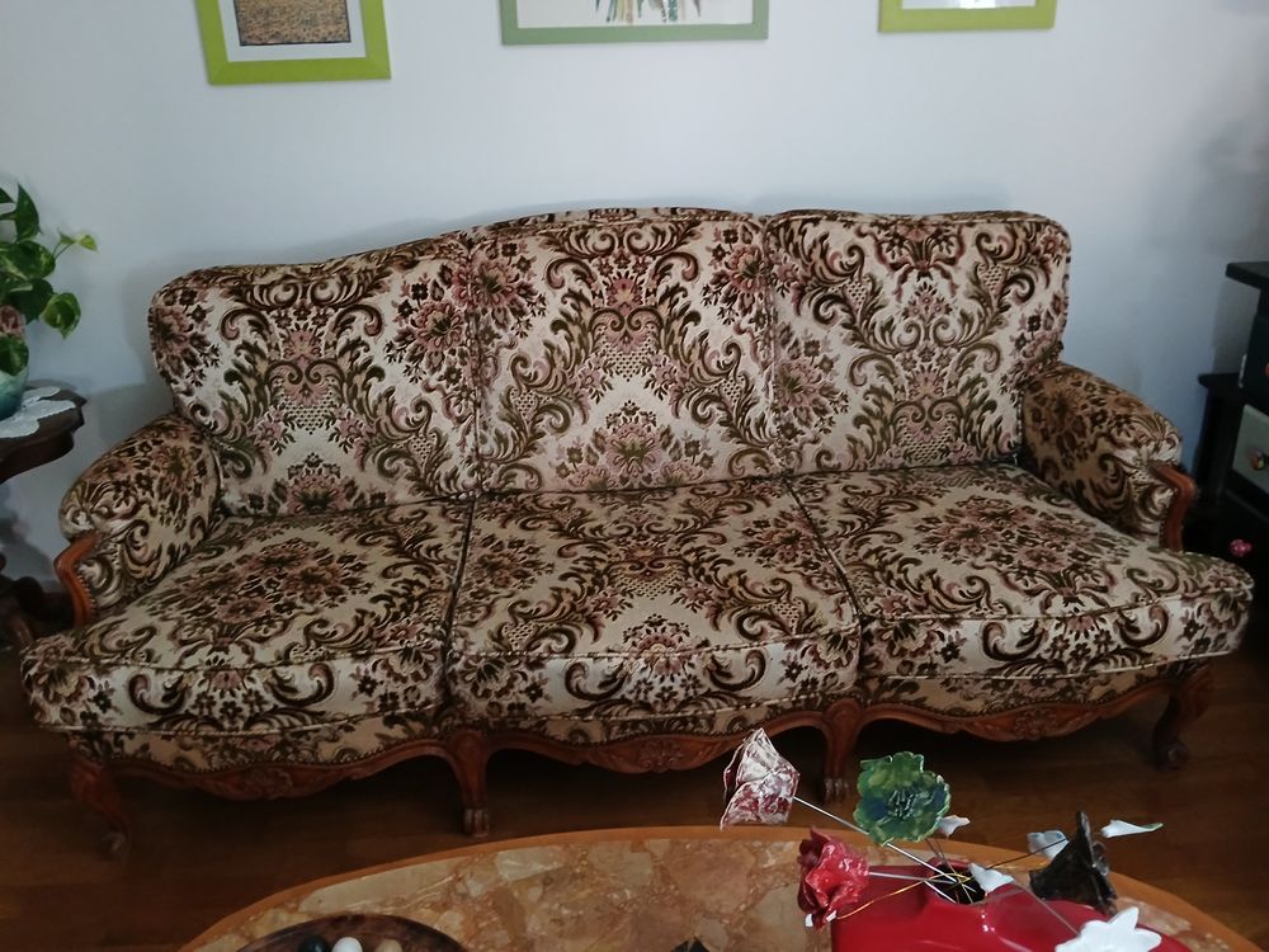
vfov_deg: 53.1
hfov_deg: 67.3
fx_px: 953
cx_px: 634
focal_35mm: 26
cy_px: 476
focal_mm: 3.98
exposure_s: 1/20
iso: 500
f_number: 1.8
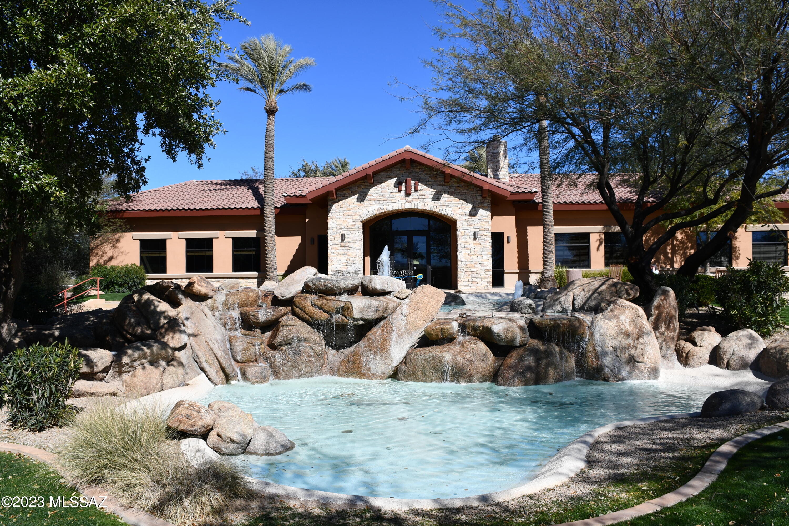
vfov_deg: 43.6
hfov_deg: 61.9
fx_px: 657
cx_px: 394
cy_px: 263
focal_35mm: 30
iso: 100
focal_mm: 20
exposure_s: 1/320
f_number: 9
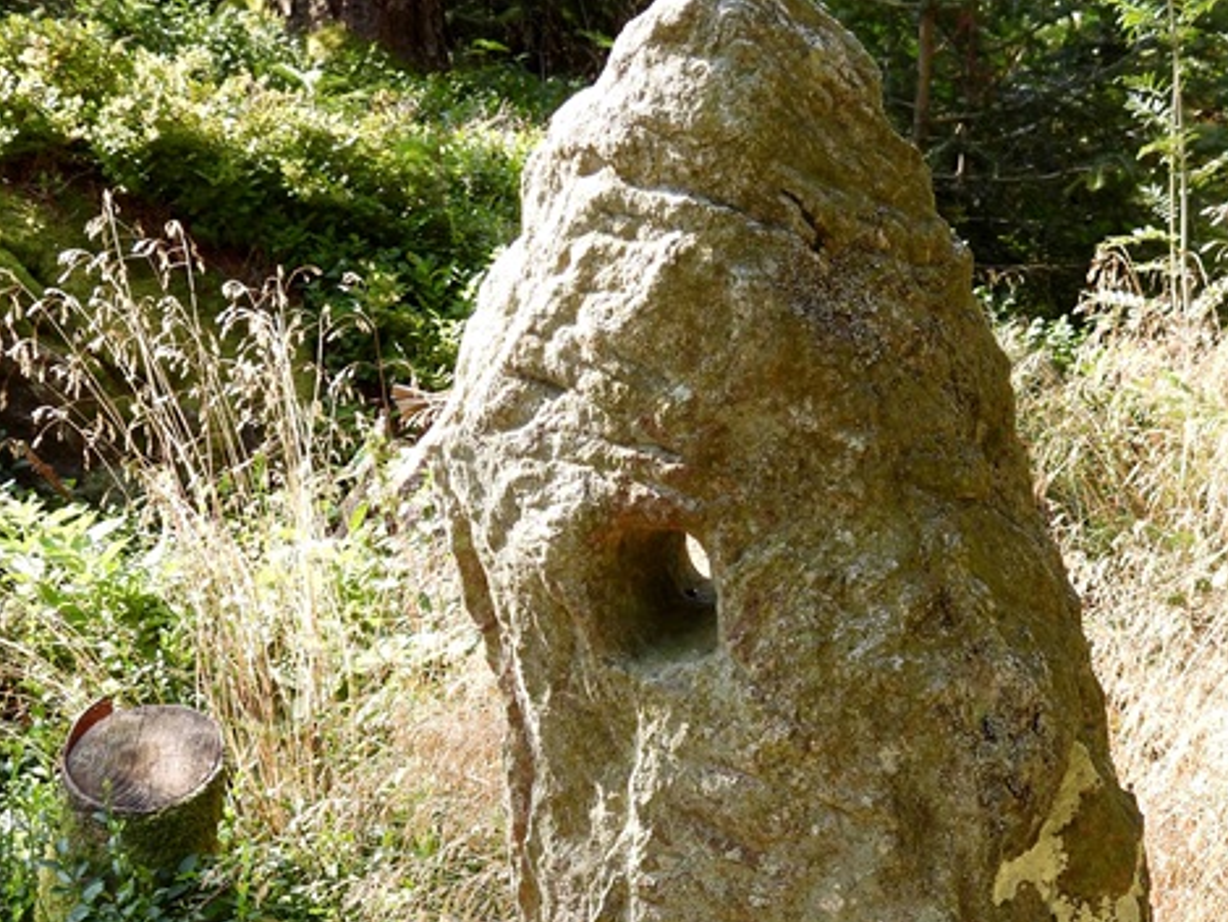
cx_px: 786
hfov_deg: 24.0
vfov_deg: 18.0
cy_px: 804
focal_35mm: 81
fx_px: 2874
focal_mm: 8.4
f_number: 3.2
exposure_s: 1/160
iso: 100
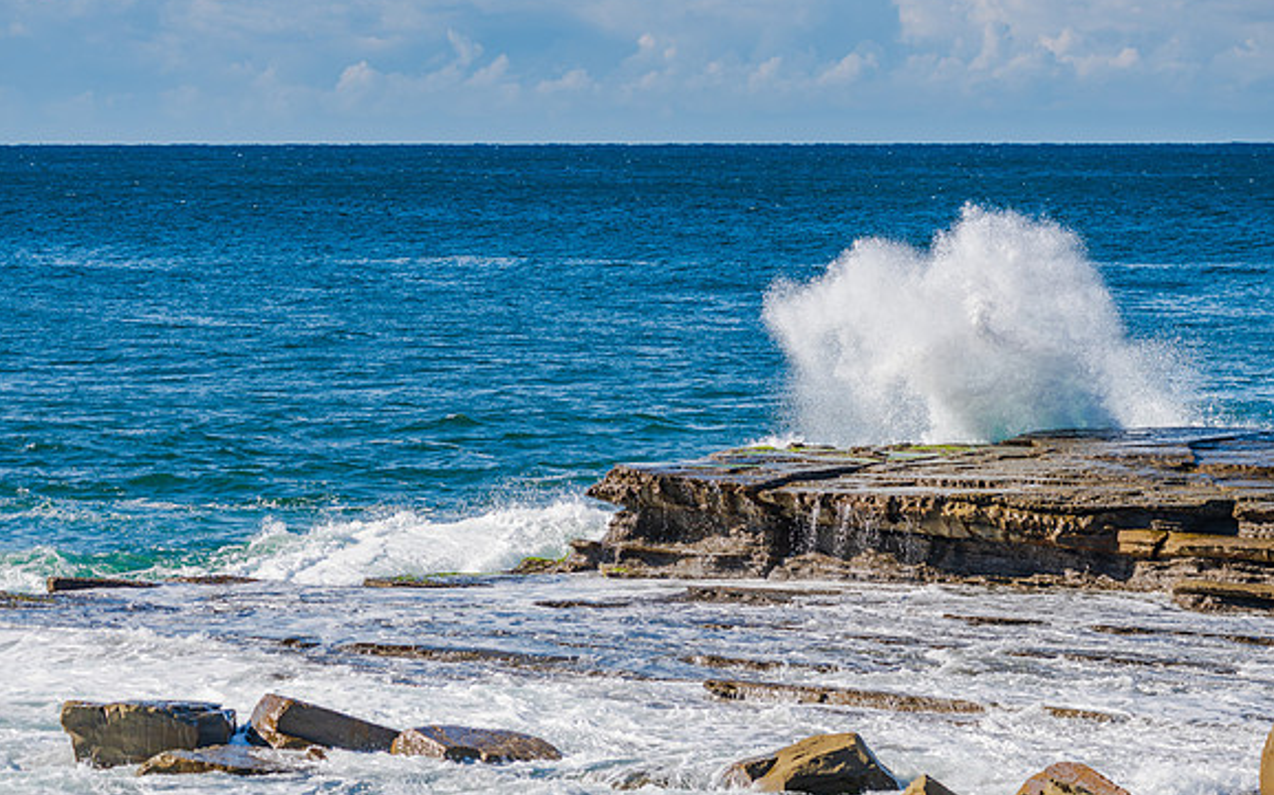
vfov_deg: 7.1
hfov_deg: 11.3
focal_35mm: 186
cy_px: 395
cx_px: 637
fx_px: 6457
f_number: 8
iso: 64
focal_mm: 180
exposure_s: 1/250
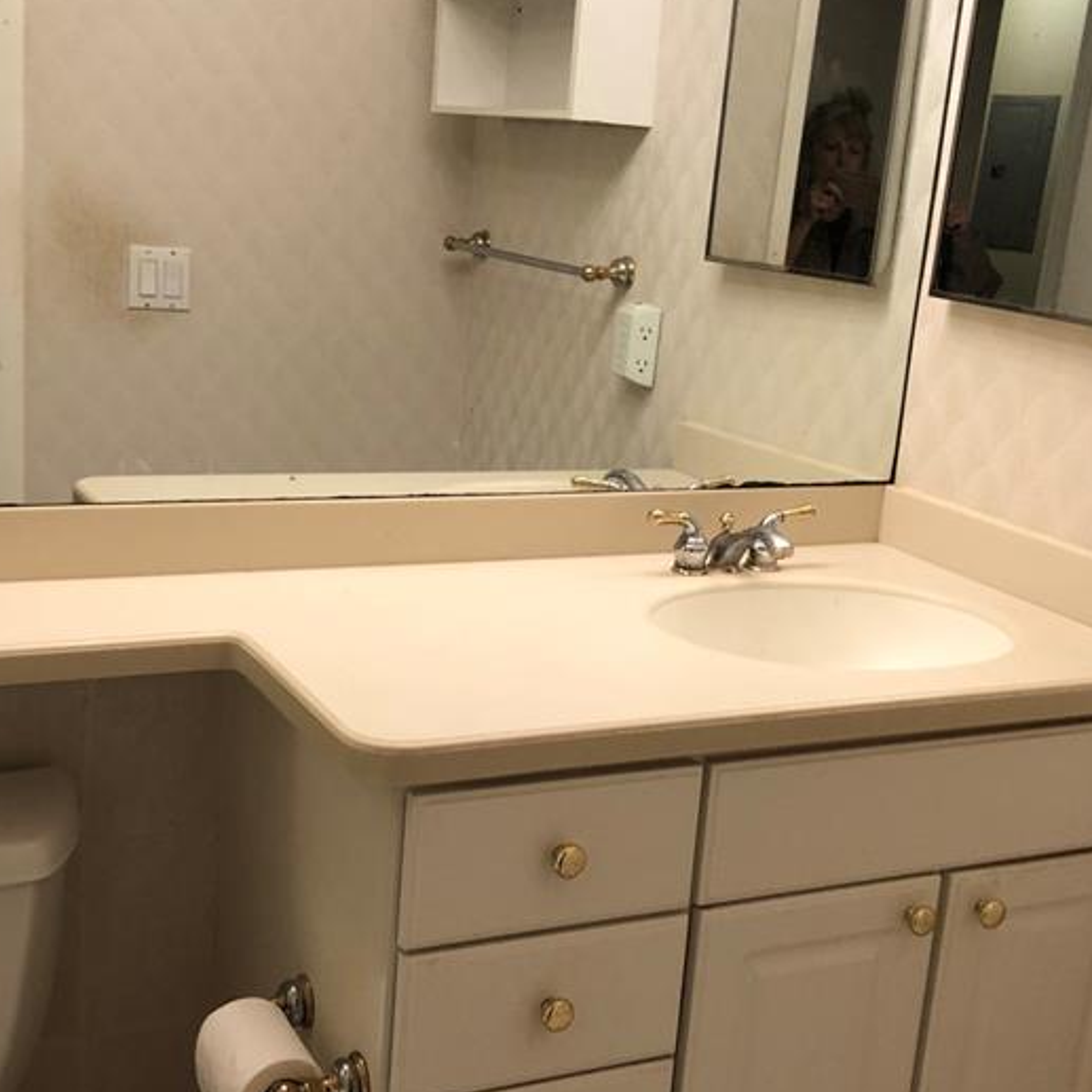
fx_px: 1749
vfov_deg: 34.7
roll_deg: -4.9
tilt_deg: -15.1
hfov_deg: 34.7
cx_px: 575
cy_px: 594
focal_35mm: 49
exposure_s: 1/30
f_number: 1.8
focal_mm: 3.99
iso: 25
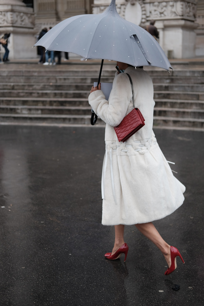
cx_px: 102
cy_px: 153
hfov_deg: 25.5
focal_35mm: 53
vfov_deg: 37.5
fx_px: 450
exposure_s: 1/2000
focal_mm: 35
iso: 320
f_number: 2
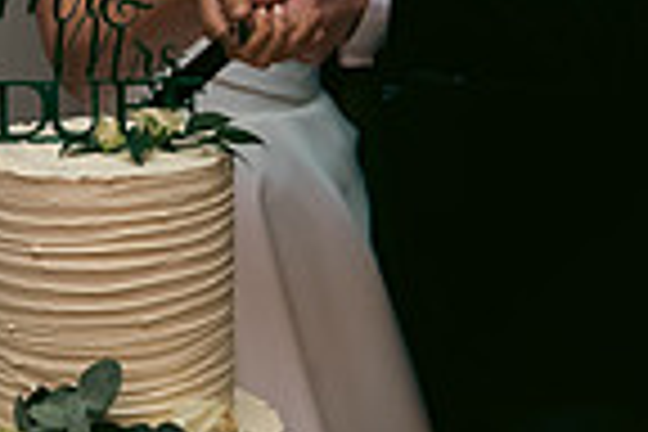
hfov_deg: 17.4
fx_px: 2106
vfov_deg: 11.7
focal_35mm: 117
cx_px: 176
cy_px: 173
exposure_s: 1/160
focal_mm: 29
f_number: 3.5
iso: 800
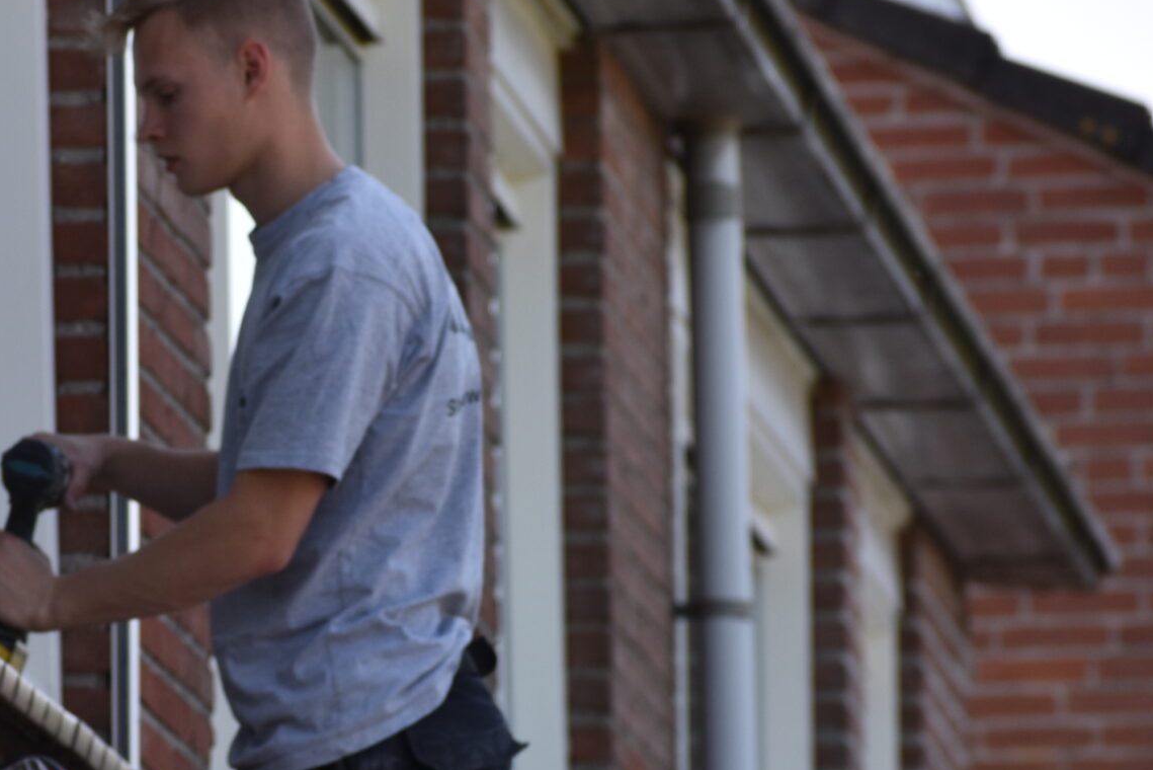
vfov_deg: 2.5
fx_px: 17815
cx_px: 128
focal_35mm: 556
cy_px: 546
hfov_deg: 3.7
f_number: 5.6
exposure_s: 1/500
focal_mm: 165
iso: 220
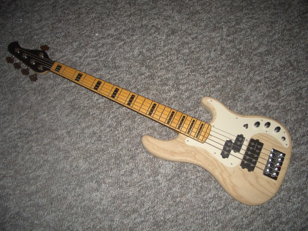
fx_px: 311
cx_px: 154
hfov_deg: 52.6
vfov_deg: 40.7
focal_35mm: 35
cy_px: 116
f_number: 2.6
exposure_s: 1/60
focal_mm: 5.8
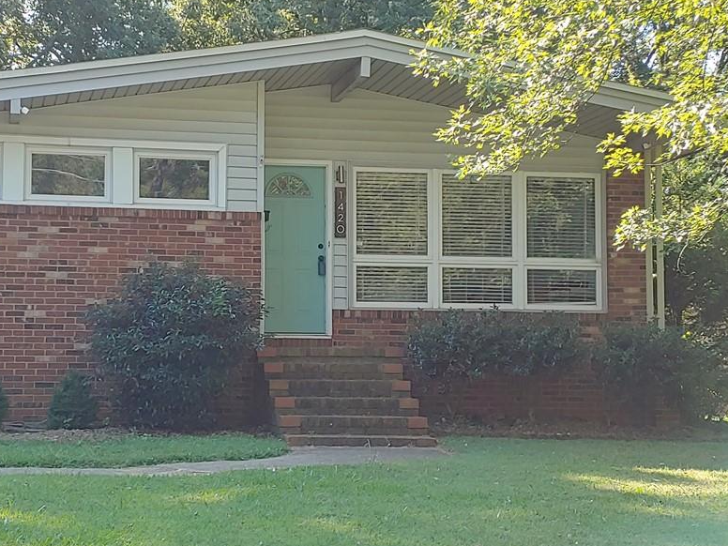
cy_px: 260
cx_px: 272
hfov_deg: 31.1
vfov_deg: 23.6
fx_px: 1304
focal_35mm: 62
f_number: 1.5
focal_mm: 4.23
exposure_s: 1/316
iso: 50
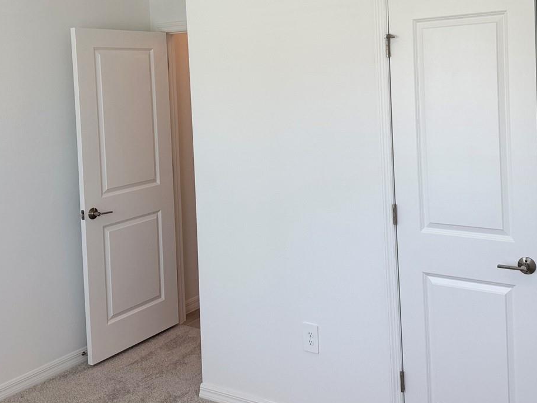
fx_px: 652
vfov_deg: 33.7
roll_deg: +2.1
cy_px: 105
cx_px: 294
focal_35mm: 42
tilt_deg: -3.8
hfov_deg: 44.7
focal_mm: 6.76
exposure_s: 1/481
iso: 80
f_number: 1.78
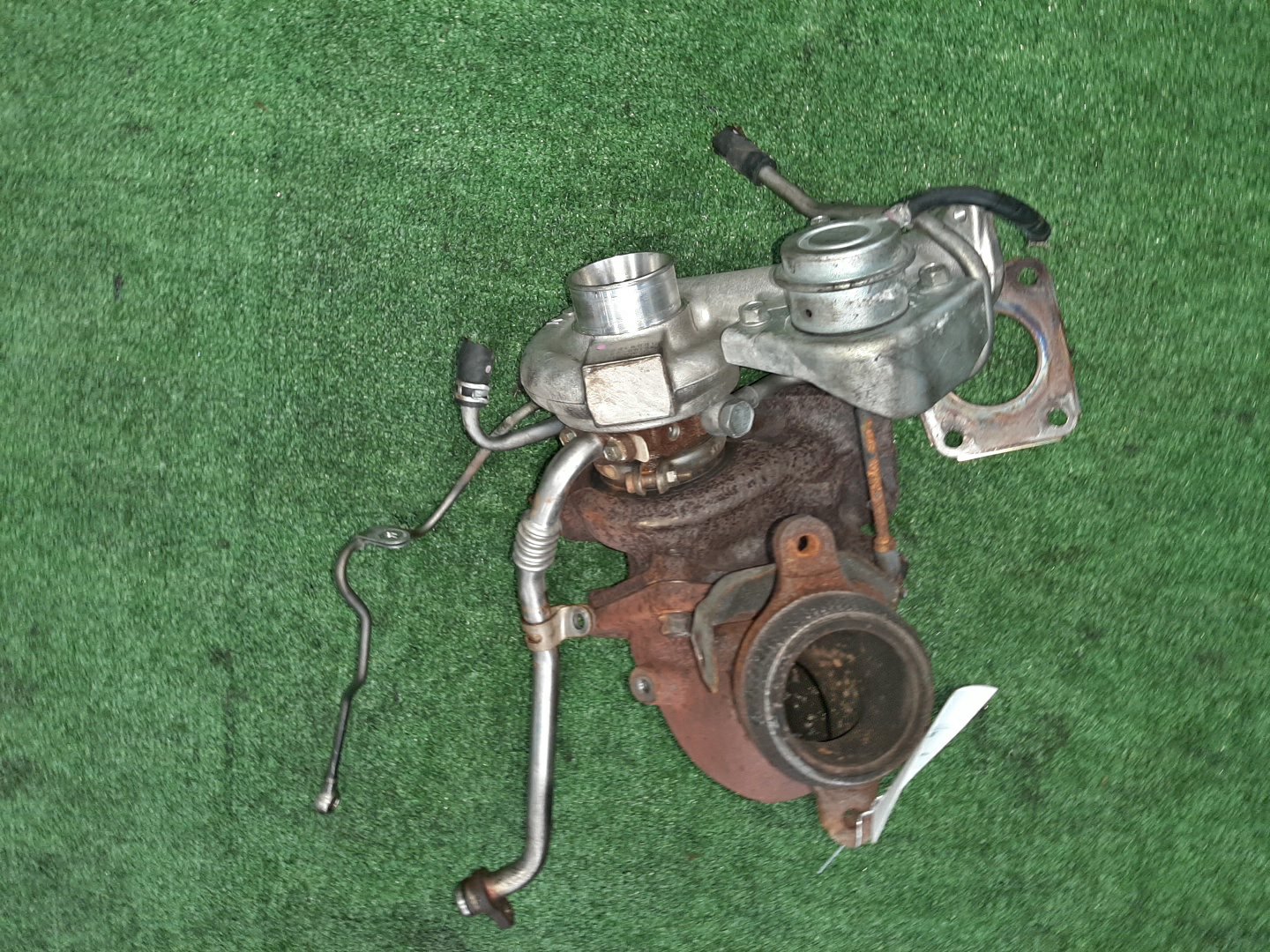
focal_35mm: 26
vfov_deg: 53.1
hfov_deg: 67.3
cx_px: 635
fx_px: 954
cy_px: 476
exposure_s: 1/50
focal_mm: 3.93
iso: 200
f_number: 1.7
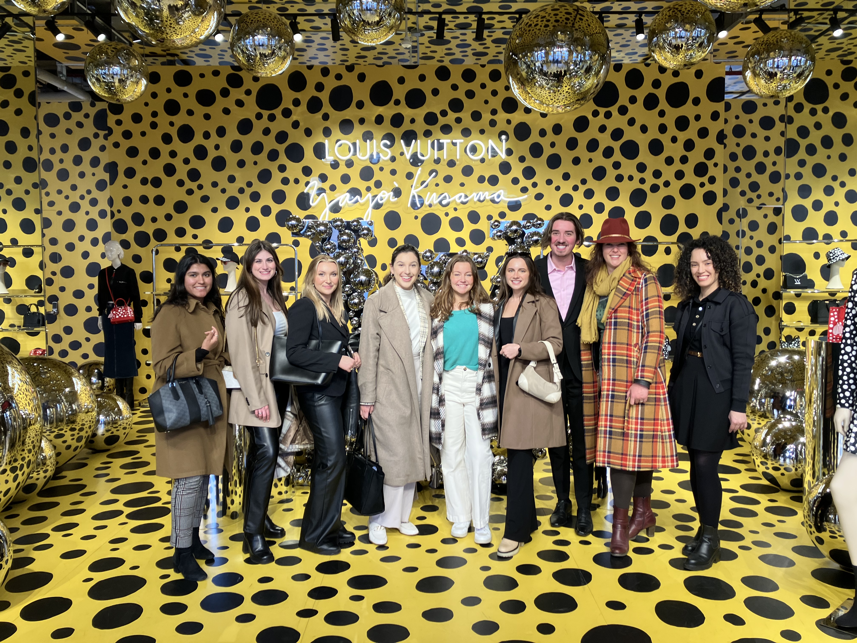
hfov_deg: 63.4
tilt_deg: -1.7
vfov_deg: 49.7
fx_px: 693
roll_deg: +2.3
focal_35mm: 28
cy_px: 322
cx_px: 428
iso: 50
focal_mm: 3.99
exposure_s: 1/60
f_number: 1.8
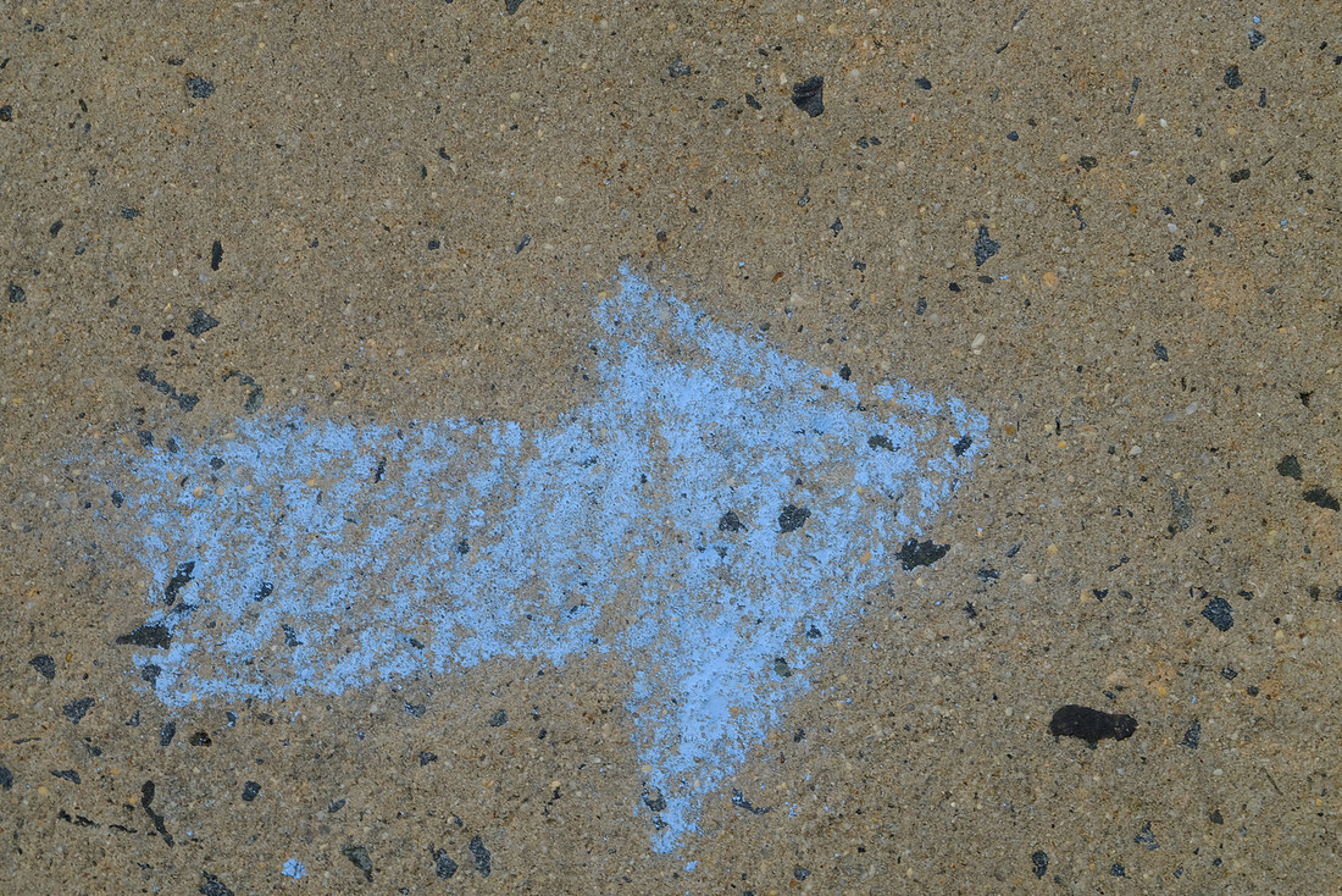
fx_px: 2088
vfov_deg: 24.2
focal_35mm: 56
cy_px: 448
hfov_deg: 35.6
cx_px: 671
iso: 400
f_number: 22
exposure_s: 1/27
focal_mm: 37.4
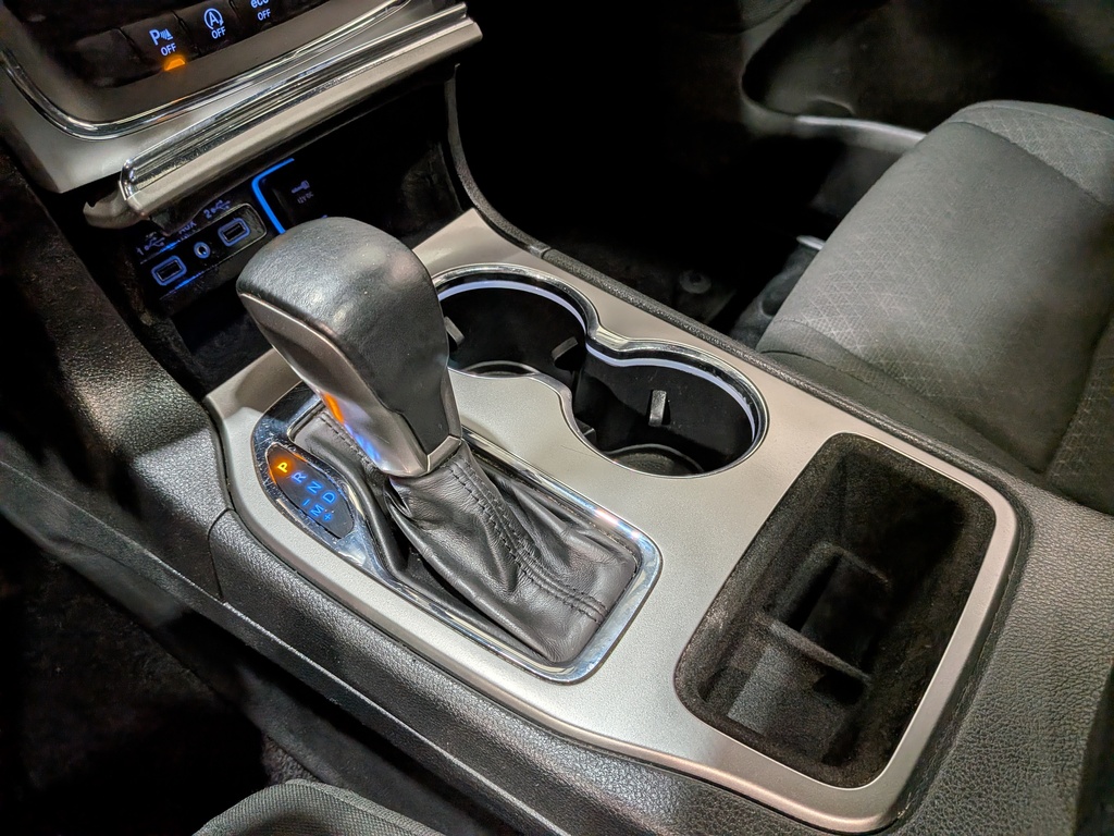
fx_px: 772
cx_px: 557
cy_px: 418
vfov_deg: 56.8
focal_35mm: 24
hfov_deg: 71.6
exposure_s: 1/140
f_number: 1.7
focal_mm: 4.53
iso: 29
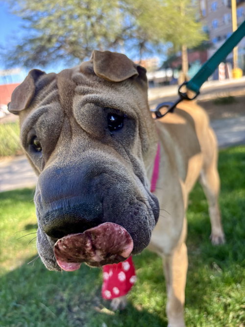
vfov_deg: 67.3
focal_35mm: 26
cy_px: 164
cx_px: 122
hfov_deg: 53.0
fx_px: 245
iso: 50
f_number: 1.6
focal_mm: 5.96
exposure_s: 1/448
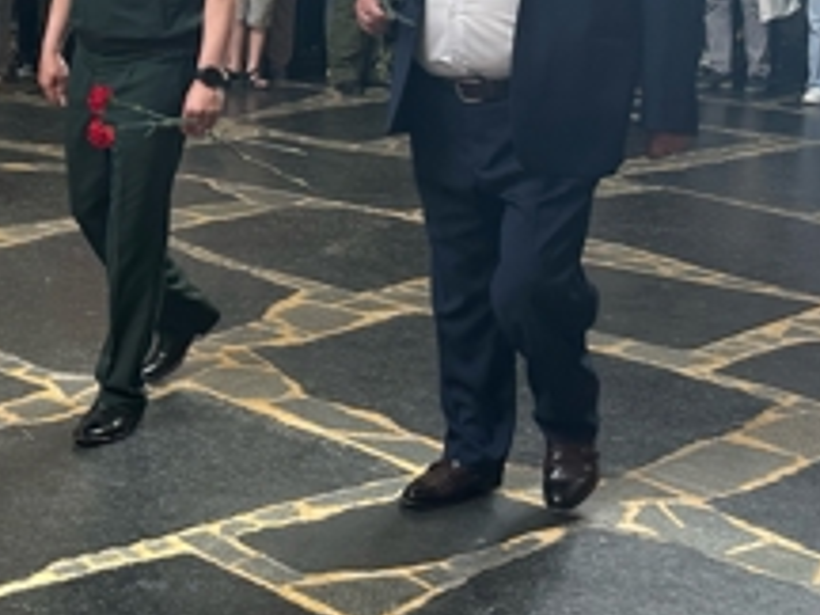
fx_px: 1753
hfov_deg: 24.7
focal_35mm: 74
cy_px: 95
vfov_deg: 19.6
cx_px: -55
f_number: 1.78
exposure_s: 1/121
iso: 125
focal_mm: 6.86
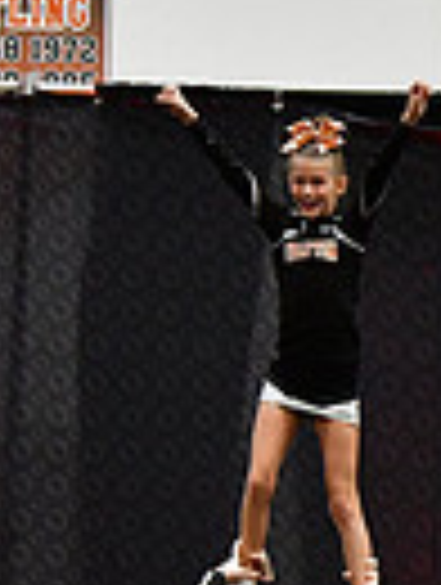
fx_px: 7619
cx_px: 1188
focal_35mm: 450
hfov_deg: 3.3
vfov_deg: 4.4
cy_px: 659
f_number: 3.5
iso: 4000
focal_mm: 70
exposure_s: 1/500
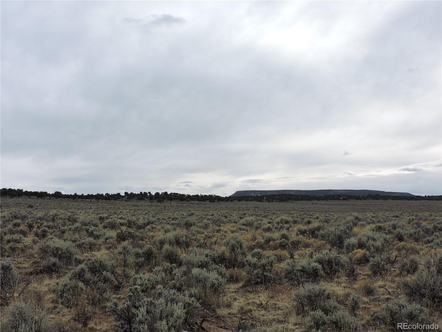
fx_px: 447
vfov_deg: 40.7
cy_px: 166
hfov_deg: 52.6
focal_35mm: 35
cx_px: 221
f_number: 3.6
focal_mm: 6.2
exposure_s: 1/1250
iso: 100
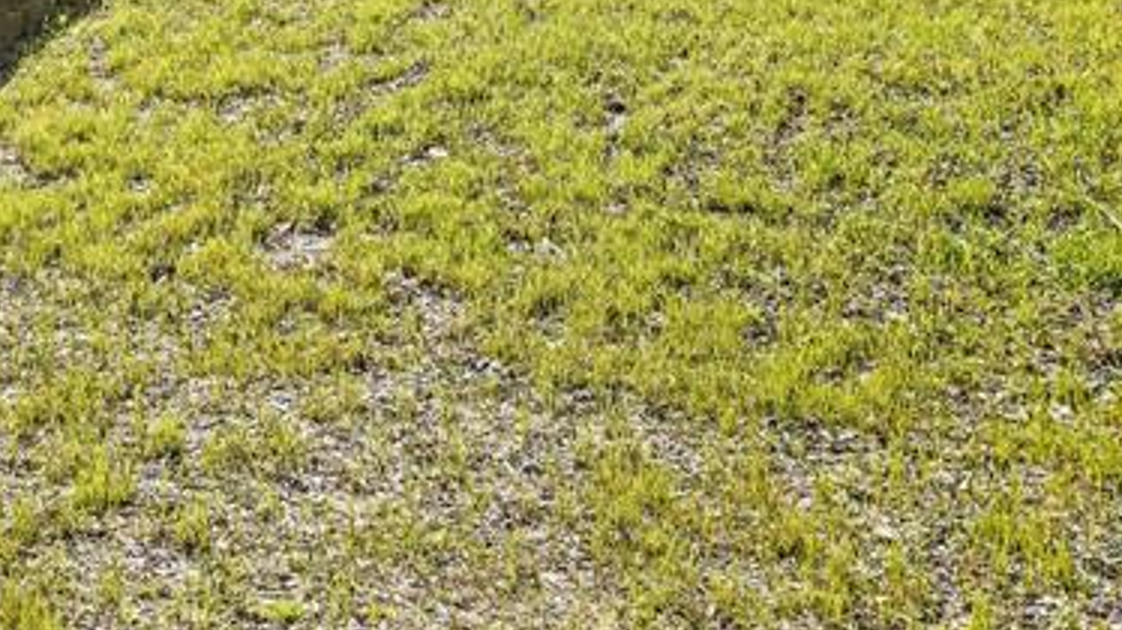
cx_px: 114
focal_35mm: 66
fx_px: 1963
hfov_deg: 30.5
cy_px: -213
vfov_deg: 17.1
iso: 400
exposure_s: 1/500
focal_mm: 23
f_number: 8
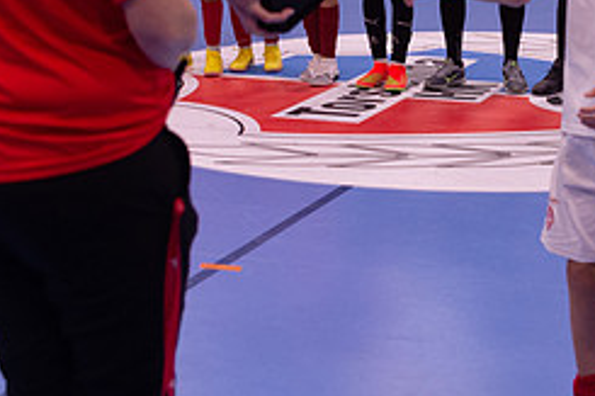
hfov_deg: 20.0
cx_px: 636
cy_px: 70
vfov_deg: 13.9
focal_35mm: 98
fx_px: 1619
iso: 1800
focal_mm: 38
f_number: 3.2
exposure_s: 1/320
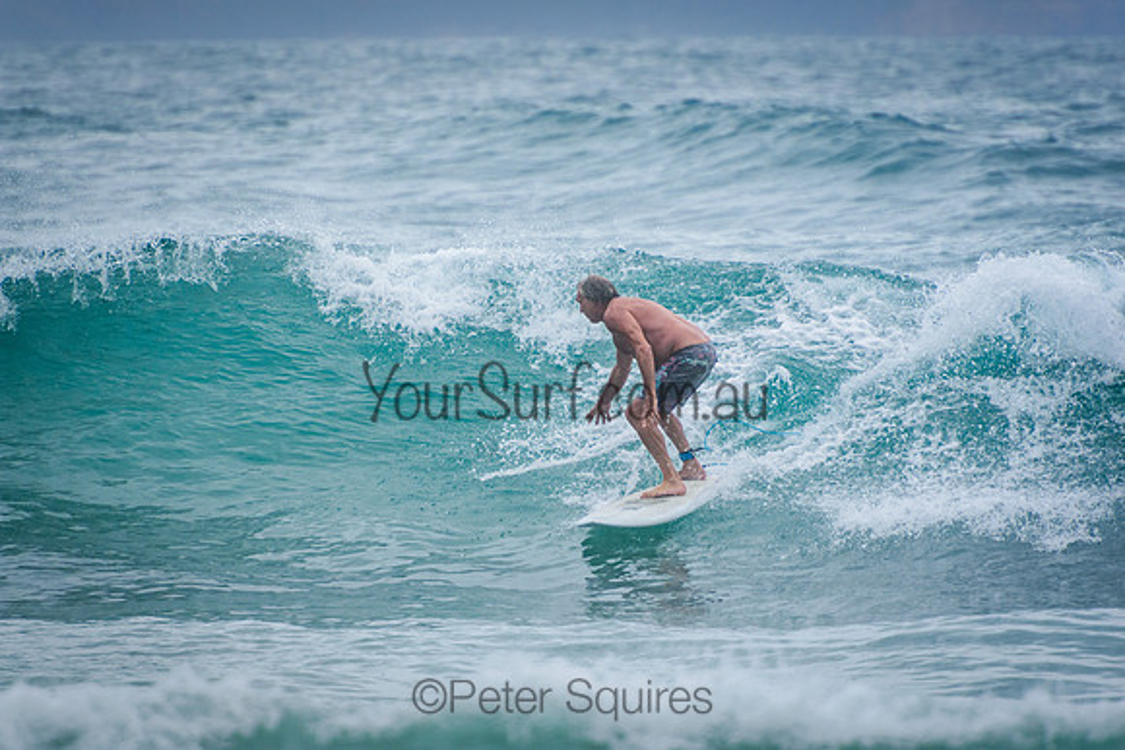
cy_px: 375
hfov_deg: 3.4
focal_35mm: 600
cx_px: 562
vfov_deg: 2.3
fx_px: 18754
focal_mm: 400
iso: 400
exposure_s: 1/2000
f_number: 5.6
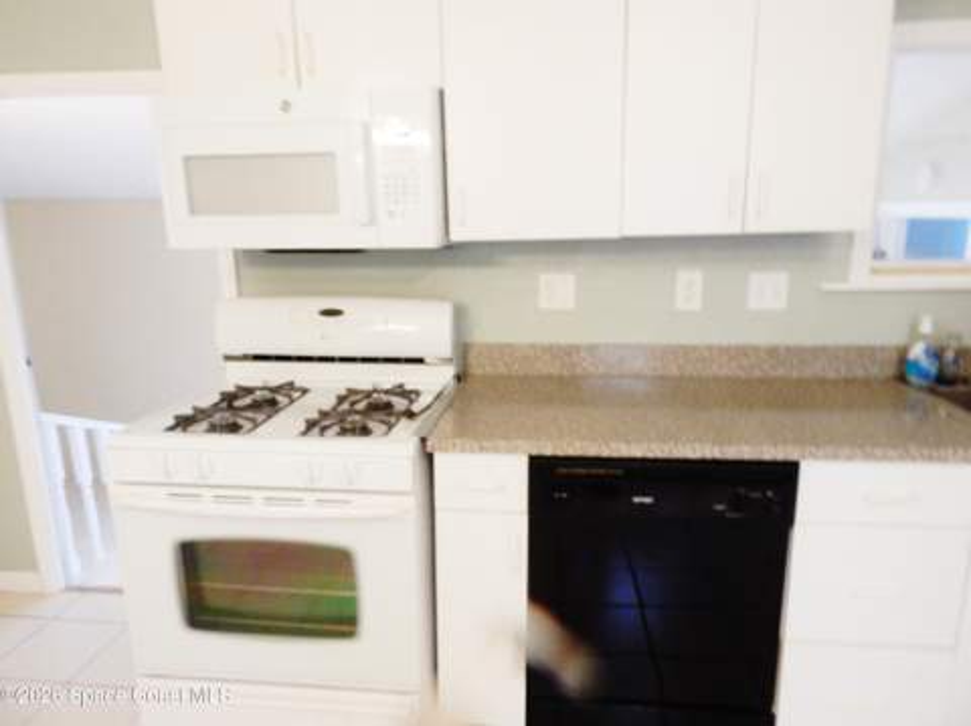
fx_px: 616
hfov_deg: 76.4
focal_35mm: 22
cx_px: 486
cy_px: 363
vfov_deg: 61.0
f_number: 3
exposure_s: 1/30
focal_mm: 4
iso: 280
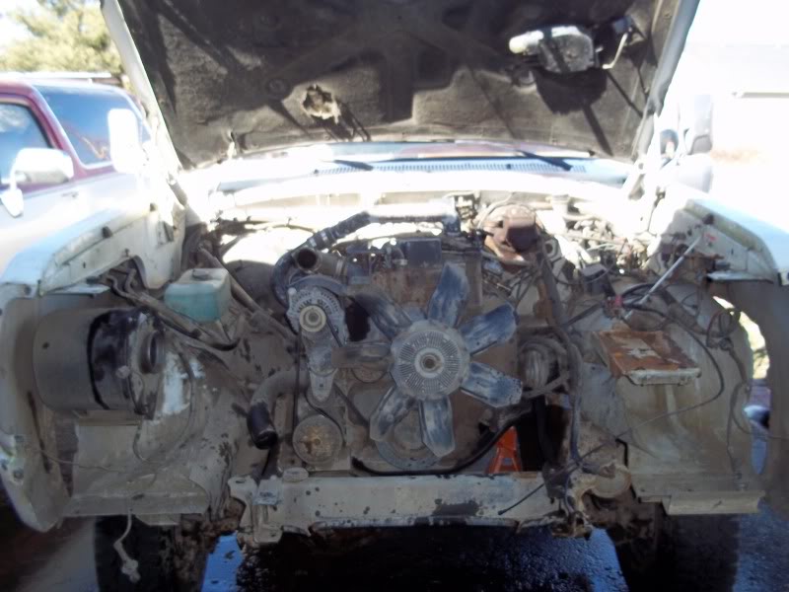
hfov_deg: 51.4
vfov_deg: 39.7
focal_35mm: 36
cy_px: 296
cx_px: 394
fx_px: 821
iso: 80
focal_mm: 6.5
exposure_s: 1/125
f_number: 3.1
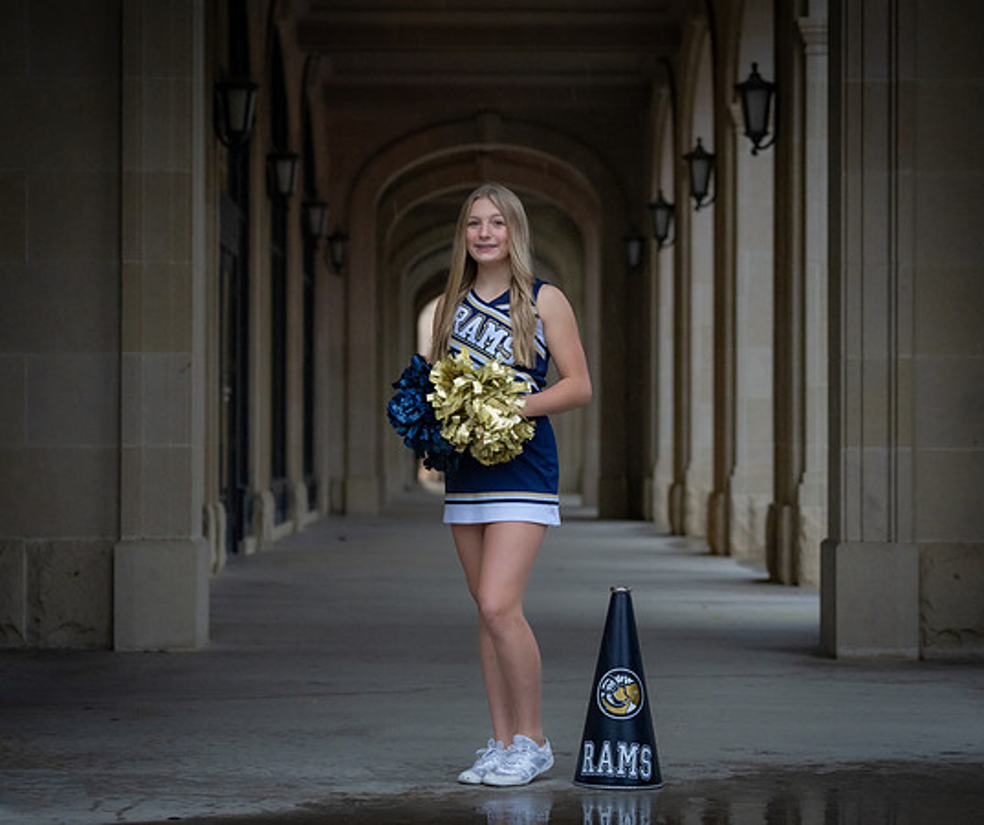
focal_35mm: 86
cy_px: 424
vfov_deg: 18.4
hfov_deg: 21.8
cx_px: 464
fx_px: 2551
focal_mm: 70
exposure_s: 1/250
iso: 2500
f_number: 2.8
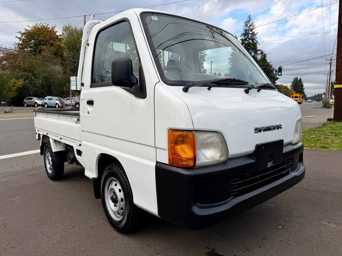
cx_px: 171
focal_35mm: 24
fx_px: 237
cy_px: 128
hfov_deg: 71.6
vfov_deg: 56.8
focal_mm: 6.76
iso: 80
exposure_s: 1/1361
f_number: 1.78
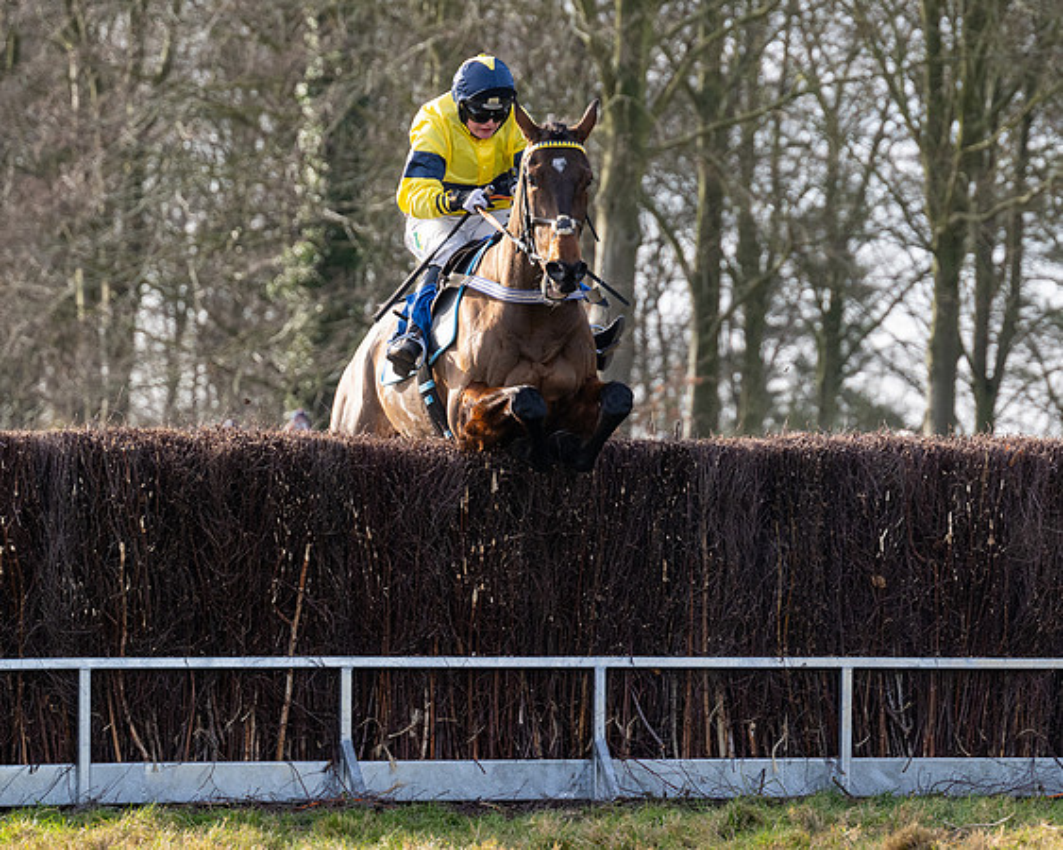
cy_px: 397
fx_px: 6920
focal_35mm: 220
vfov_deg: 7.0
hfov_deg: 8.8
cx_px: 648
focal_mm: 140
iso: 800
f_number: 4
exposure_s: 1/1600
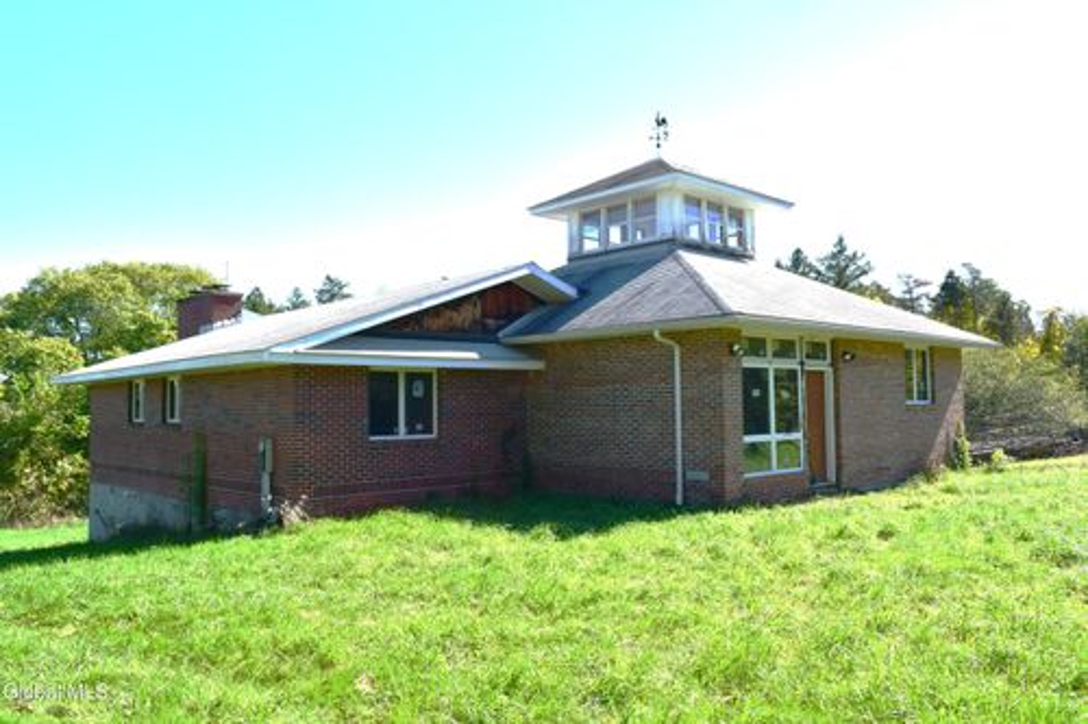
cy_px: 362
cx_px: 544
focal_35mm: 27
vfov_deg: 47.9
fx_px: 816
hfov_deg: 67.4
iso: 400
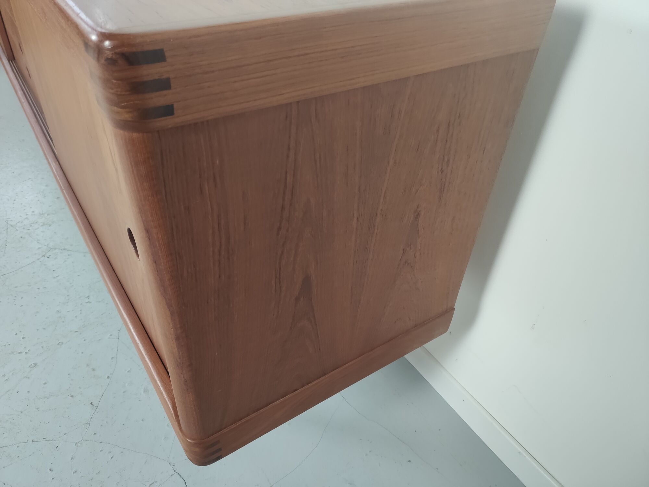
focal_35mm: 26
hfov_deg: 67.3
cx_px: 324
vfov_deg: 53.1
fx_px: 487
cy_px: 244
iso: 241
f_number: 1.75
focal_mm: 4.75
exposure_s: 1/100
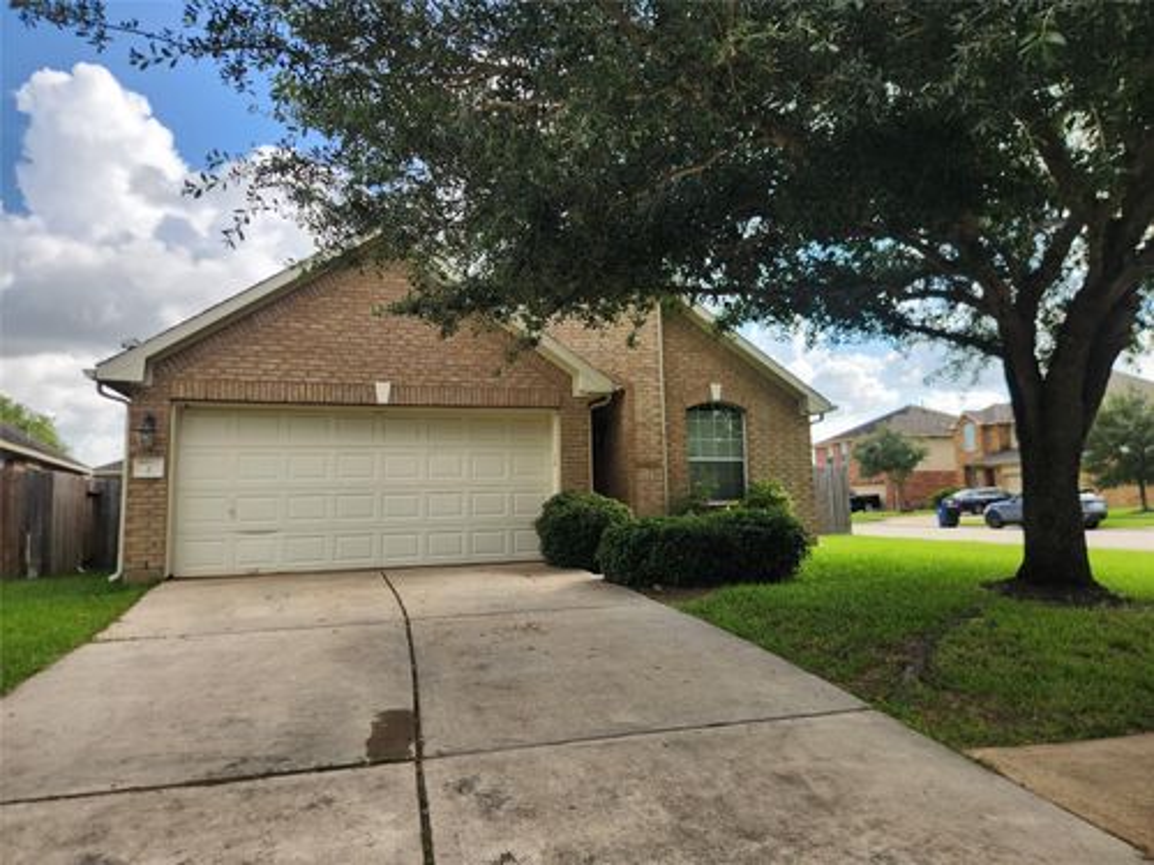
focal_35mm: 23
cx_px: 577
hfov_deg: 73.9
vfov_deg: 58.9
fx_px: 767
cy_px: 432
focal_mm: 5.4
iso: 20
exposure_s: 1/841
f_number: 1.8
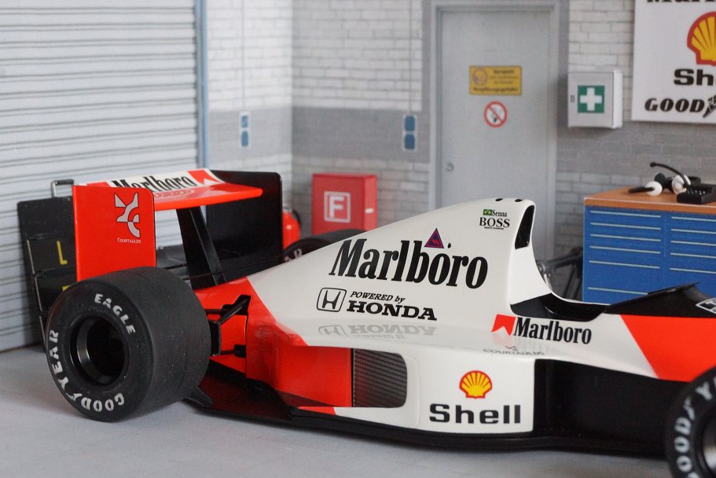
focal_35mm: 91
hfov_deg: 22.5
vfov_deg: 15.1
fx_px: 1801
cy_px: 257
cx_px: 340
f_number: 16
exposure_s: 1/30
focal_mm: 55
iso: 1600
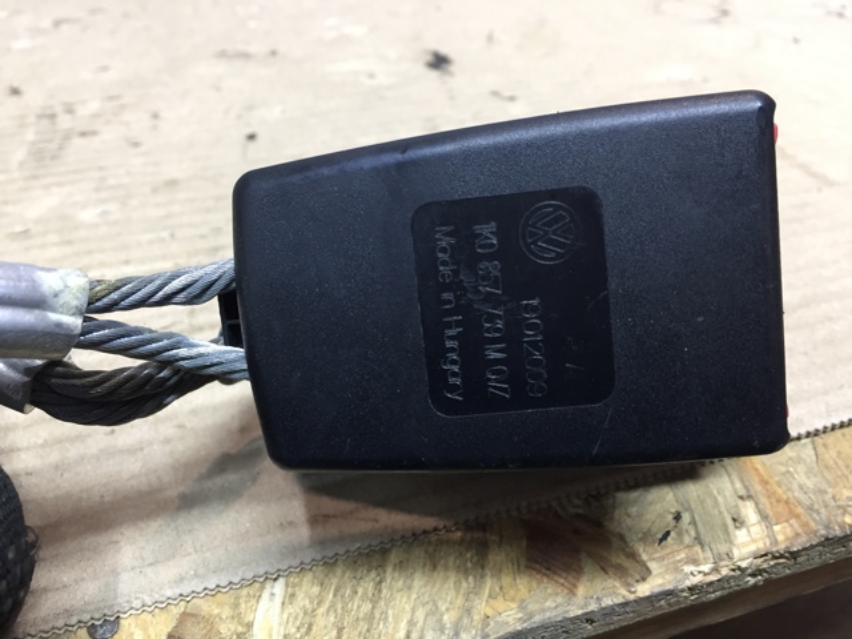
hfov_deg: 61.7
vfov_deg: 48.2
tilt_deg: -39.5
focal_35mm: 29
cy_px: 320
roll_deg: -1.5
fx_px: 714
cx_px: 426
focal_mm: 4.15
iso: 125
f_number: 2.2
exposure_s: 1/33
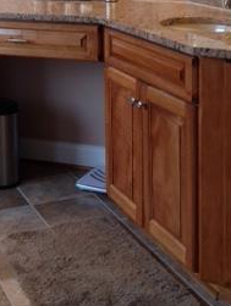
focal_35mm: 84
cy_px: 20
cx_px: 94
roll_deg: +1.3
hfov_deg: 17.6
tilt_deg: -8.9
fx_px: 746
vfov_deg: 22.6
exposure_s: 1/40
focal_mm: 4.12
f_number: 2.4
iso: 64
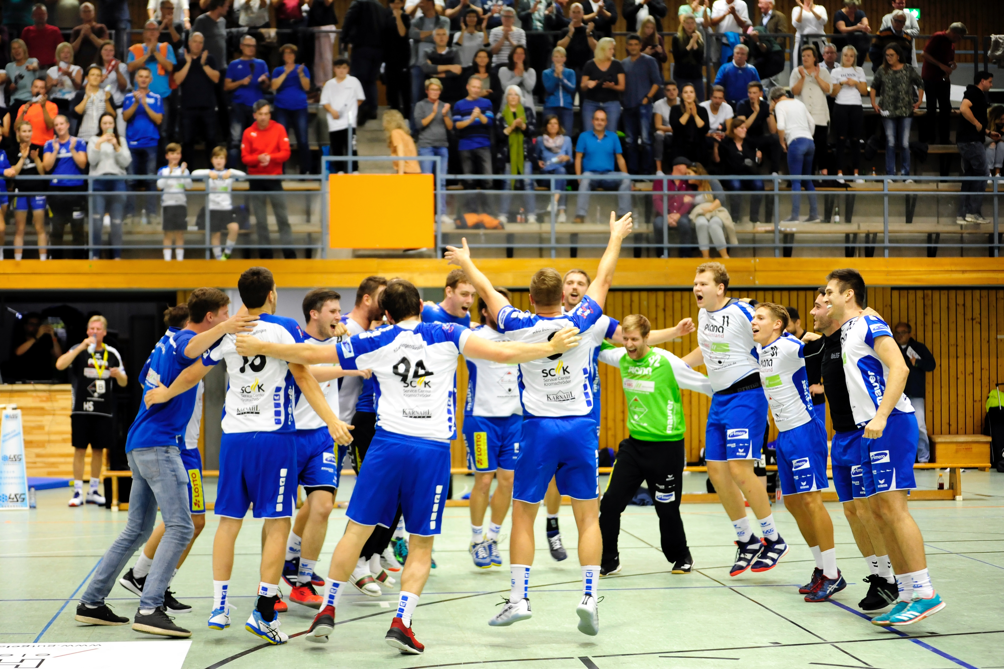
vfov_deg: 19.5
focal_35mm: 70
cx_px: 502
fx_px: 1952
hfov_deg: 28.8
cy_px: 334
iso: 2000
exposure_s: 1/250
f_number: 2.8
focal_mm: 70
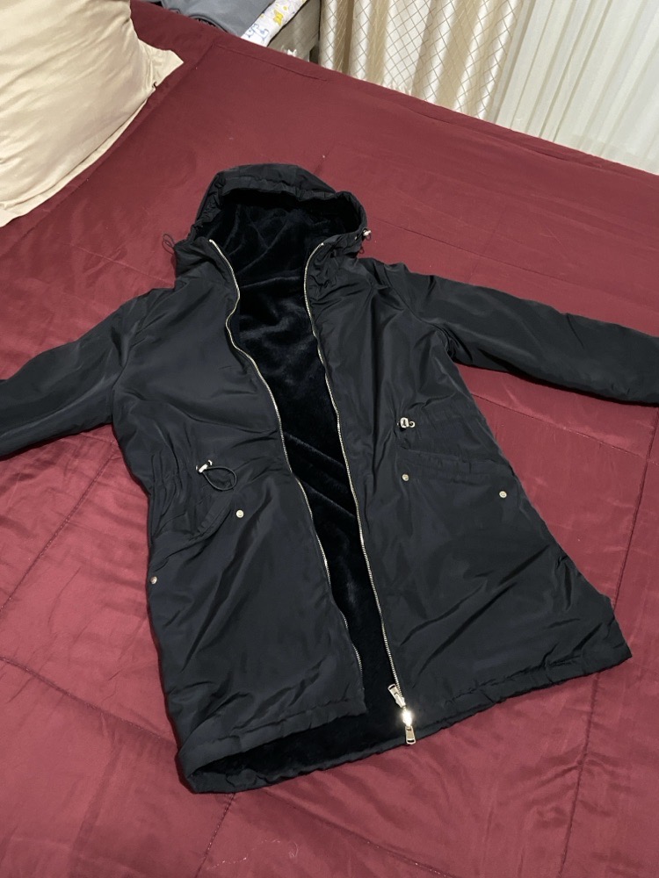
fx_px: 660
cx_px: 330
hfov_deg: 53.1
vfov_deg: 67.3
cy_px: 439
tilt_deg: -58.4
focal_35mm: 26
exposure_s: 1/20
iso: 1000
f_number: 1.8
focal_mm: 4.25
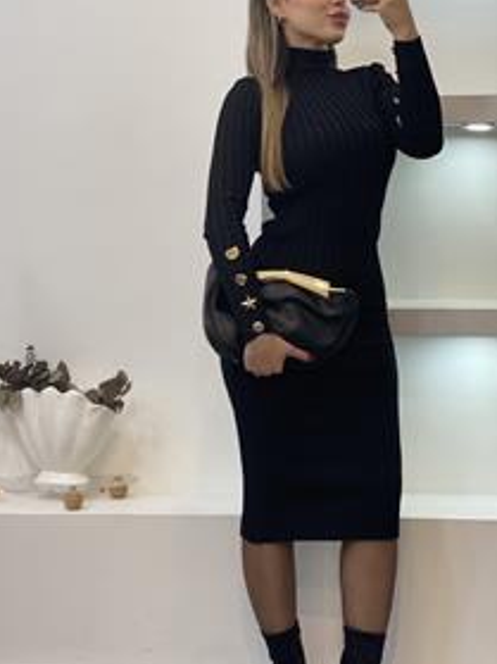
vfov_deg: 25.3
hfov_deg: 19.1
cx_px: 273
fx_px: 1475
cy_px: 356
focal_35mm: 77
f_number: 2
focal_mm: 6
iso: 80
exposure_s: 1/100
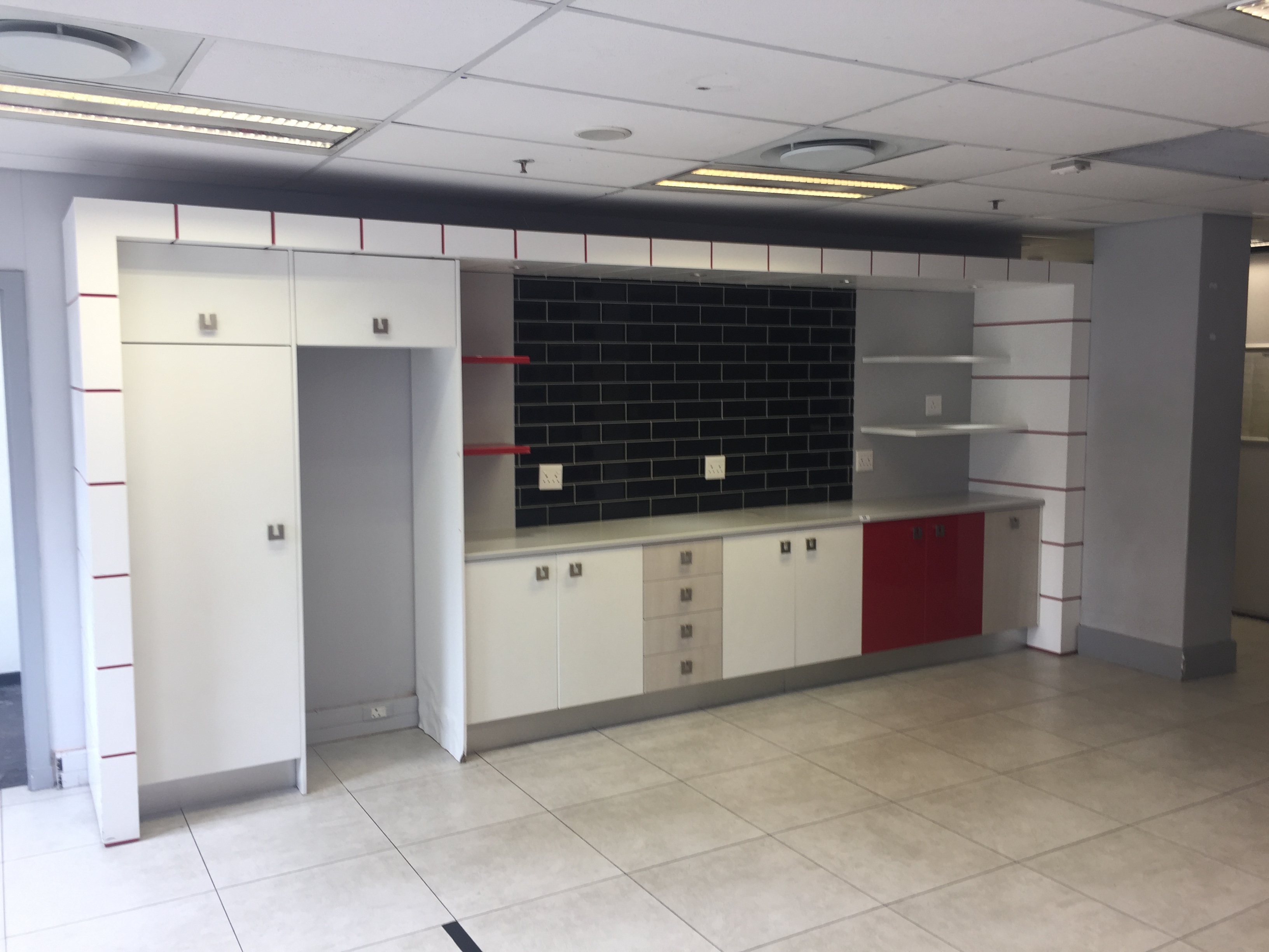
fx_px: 1063
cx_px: 634
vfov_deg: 48.2
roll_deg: -0.7
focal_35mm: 29
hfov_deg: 61.7
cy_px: 476
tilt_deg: -2.7
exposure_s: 1/50
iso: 32
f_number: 2.2
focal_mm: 4.15
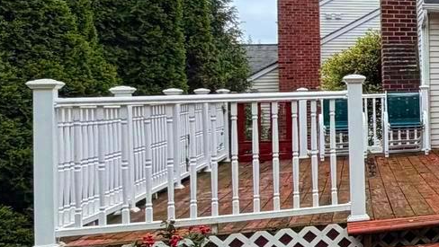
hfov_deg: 23.7
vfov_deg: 18.8
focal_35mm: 64
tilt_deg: -0.4
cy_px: 78
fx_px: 745
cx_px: 707
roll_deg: +0.9
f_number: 2.2
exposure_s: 1/421
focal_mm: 2.22
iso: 64
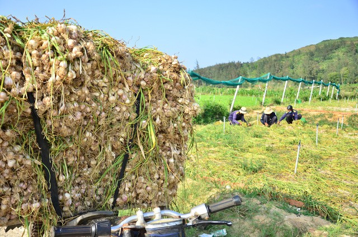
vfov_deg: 41.5
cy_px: 118
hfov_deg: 59.6
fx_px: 313
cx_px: 179
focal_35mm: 32
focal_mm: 21
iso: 250
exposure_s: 1/1250
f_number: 4
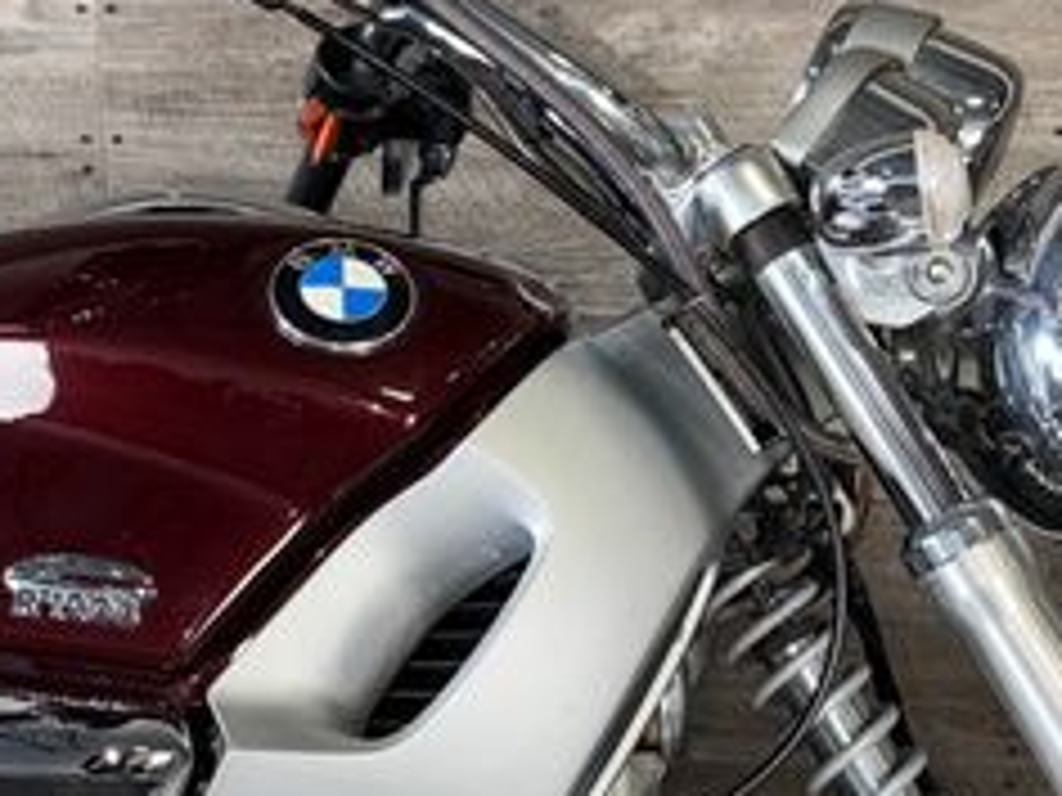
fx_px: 1994
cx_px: 446
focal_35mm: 65
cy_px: 459
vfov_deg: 22.6
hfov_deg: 29.8
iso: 50
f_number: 1.78
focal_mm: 6.76
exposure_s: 1/30
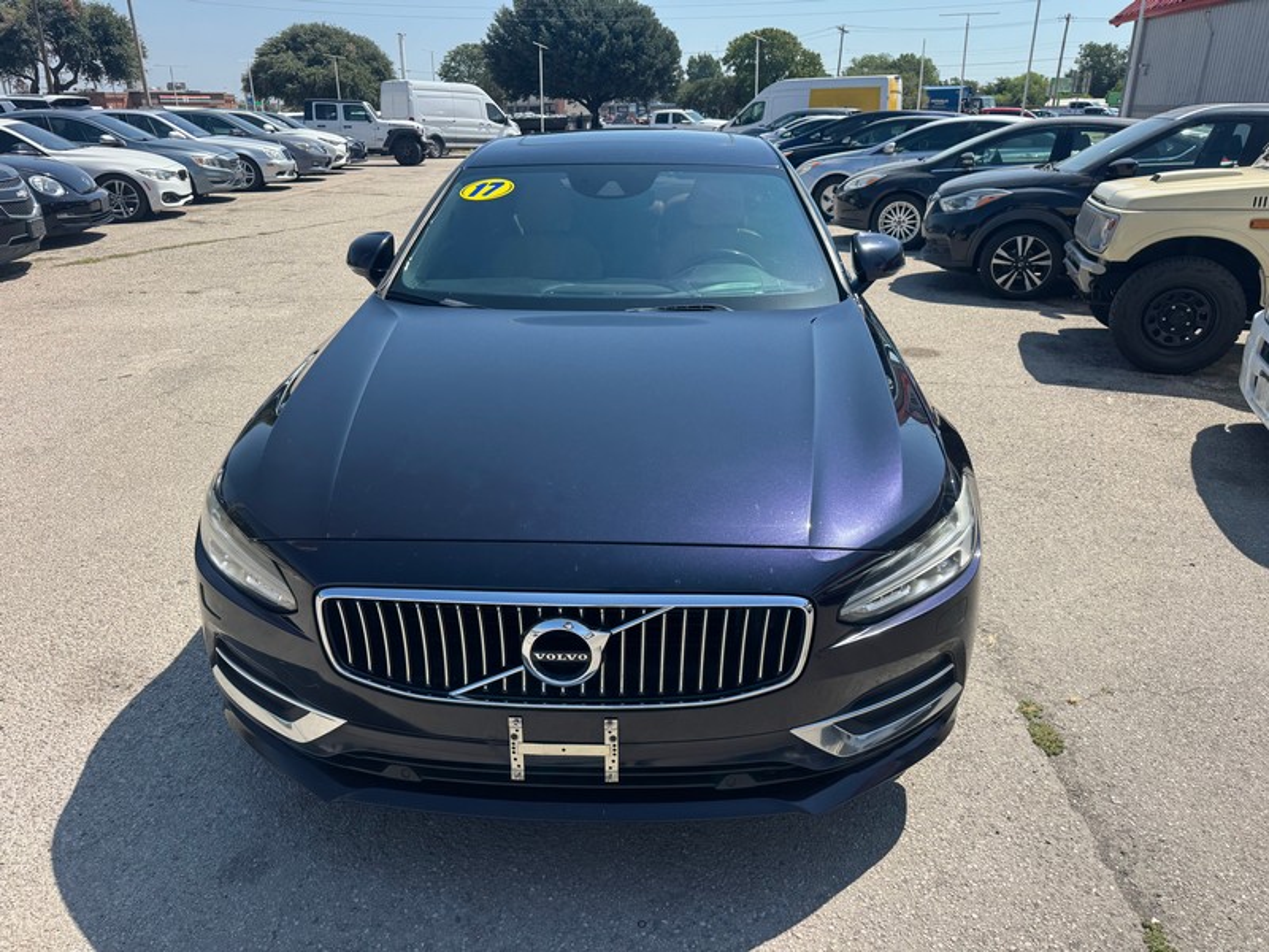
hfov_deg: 71.6
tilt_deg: -23.0
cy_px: 476
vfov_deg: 56.8
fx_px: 880
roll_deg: +0.5
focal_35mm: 24
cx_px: 634
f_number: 1.78
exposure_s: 1/3096
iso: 80
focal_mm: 6.76
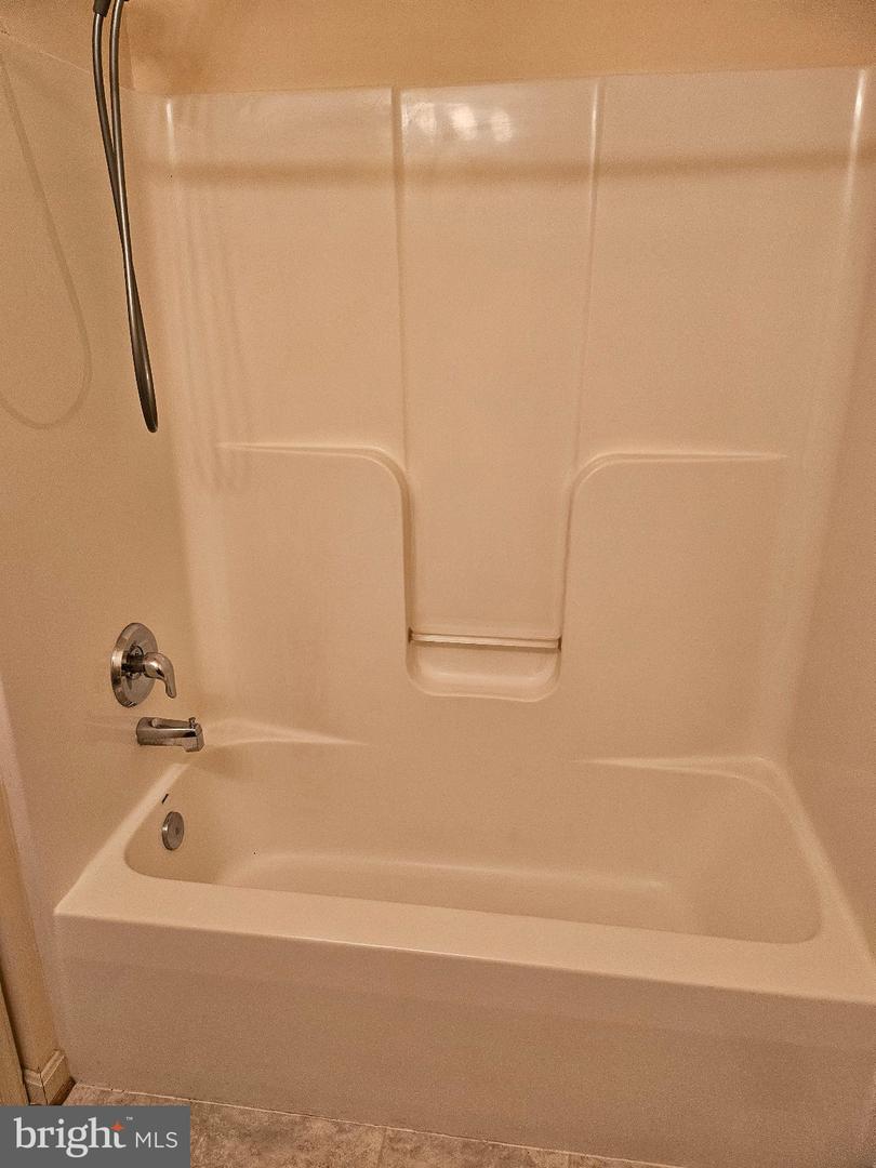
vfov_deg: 71.6
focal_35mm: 24
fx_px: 810
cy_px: 584
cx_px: 438
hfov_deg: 56.8
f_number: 1.8
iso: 250
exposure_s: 1/120
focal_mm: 5
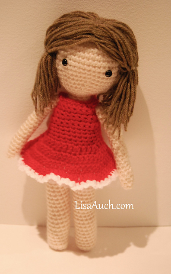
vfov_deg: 31.5
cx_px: 86
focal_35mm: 65
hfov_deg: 20.0
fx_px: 484
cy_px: 136
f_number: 5.3
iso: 1600
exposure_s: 1/15
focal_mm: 42
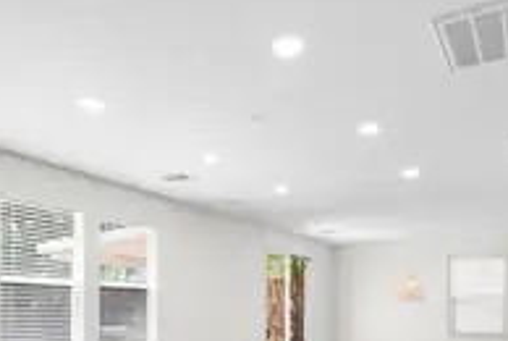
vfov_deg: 35.6
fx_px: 495
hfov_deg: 54.4
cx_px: 251
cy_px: 311
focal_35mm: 35
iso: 400
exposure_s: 1/25
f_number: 8
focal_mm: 17
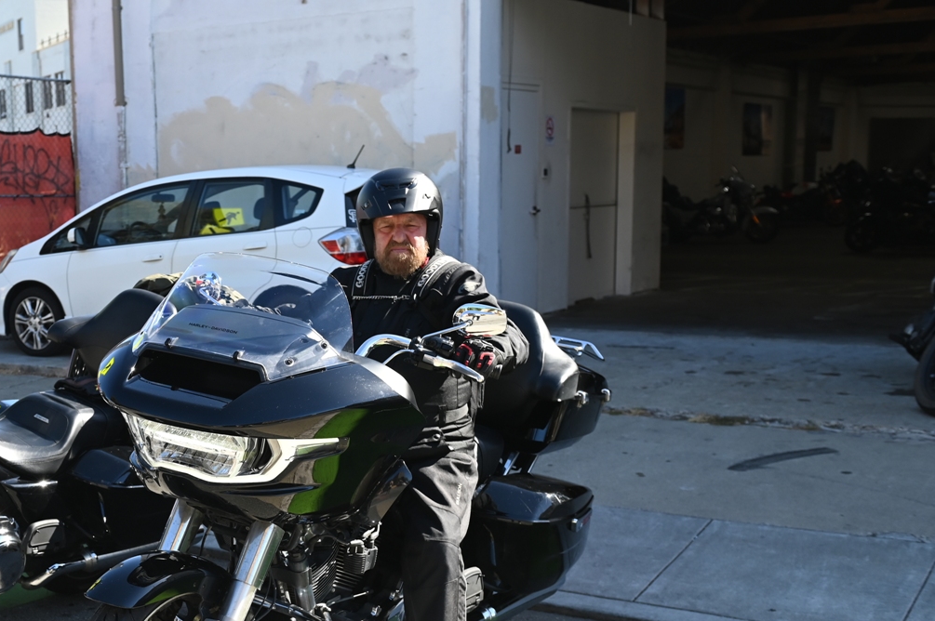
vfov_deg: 25.8
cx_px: 187
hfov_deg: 36.9
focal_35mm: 52
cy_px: 427
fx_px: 1349
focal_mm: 32
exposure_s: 1/800
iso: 400
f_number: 4.5
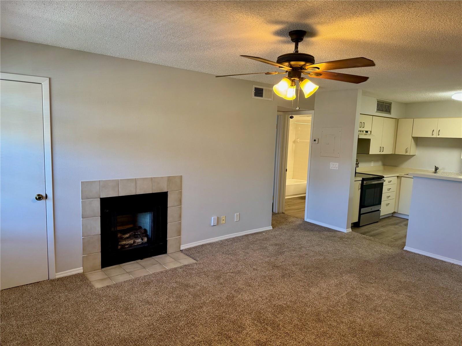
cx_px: 231
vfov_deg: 56.8
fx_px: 320
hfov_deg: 71.6
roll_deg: -1.9
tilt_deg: -7.5
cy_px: 173
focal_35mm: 24
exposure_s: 1/120
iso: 200
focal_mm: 6.76
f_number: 1.78
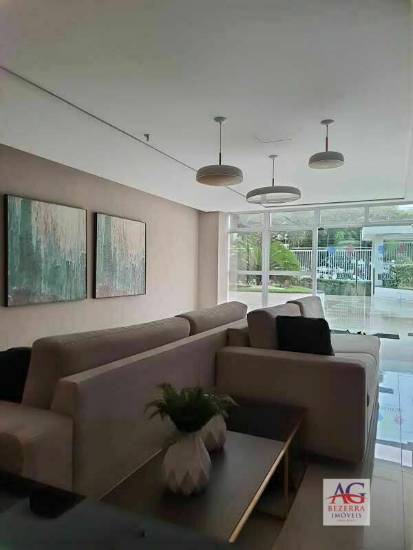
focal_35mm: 24
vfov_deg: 71.6
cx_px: 206
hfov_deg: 56.8
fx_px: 382
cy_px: 275
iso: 320
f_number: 1.8
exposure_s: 1/120
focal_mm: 5.23
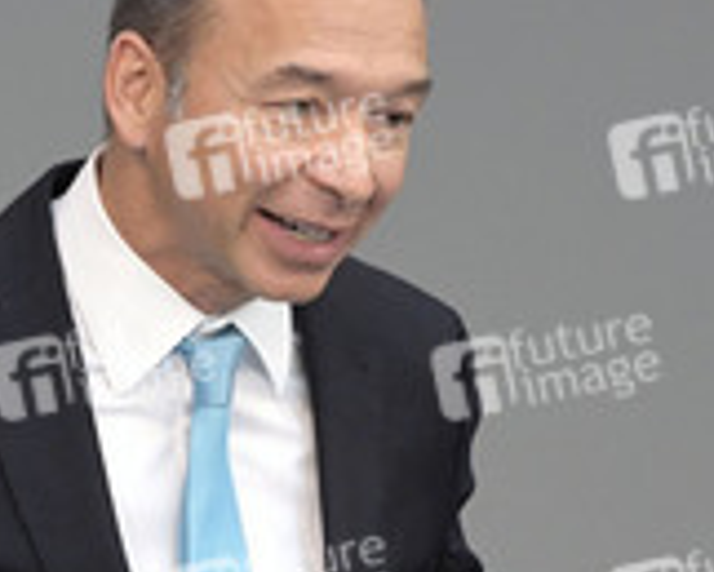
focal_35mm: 1050
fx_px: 22202
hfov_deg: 1.8
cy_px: 479
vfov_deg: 1.5
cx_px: 162
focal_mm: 400
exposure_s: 1/500
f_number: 5.6
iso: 10000
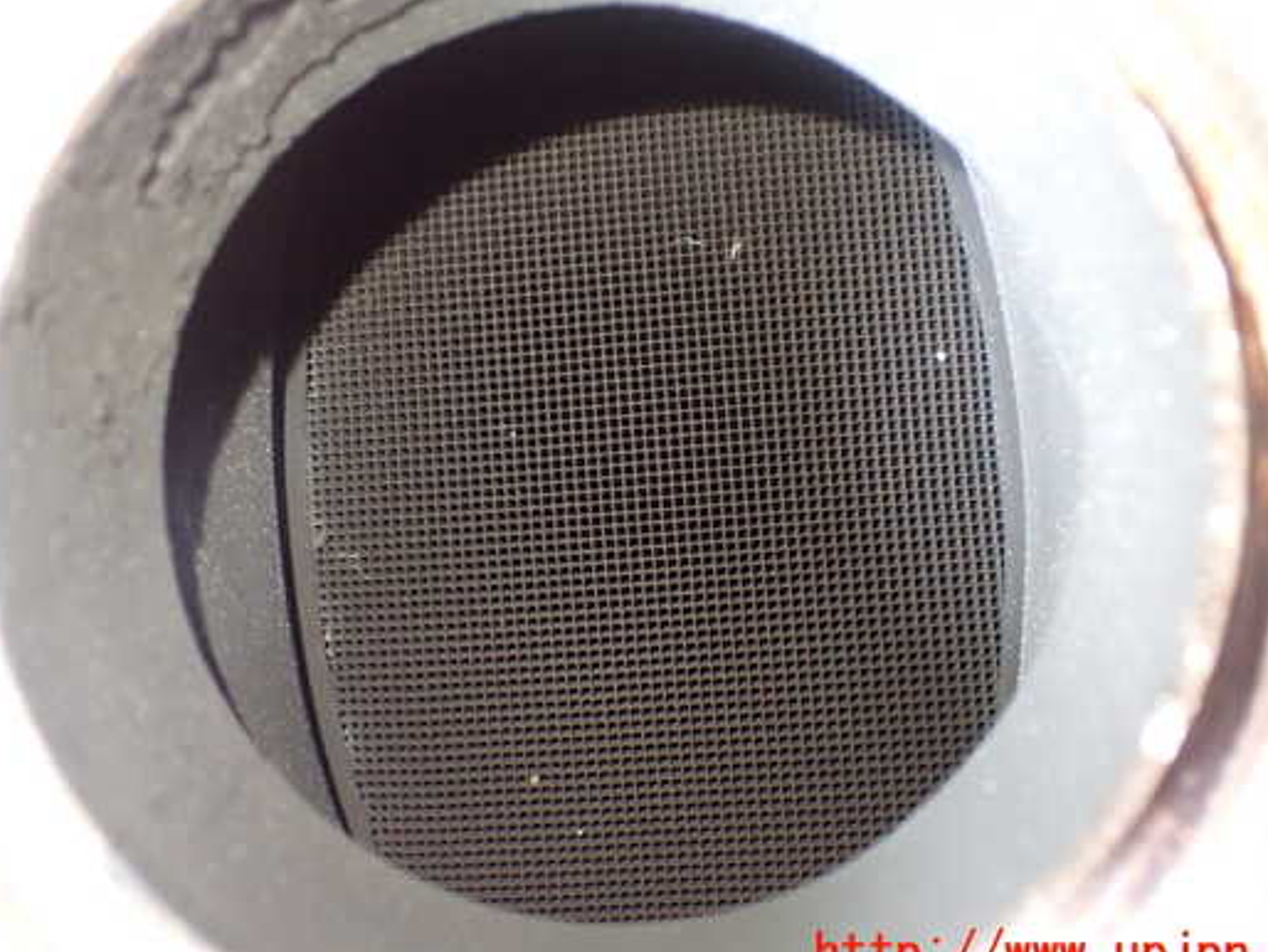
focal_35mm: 35
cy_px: 432
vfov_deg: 40.7
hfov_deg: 52.6
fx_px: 1283
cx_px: 632
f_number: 2.3
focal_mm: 5.4
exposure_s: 1/30
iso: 1000
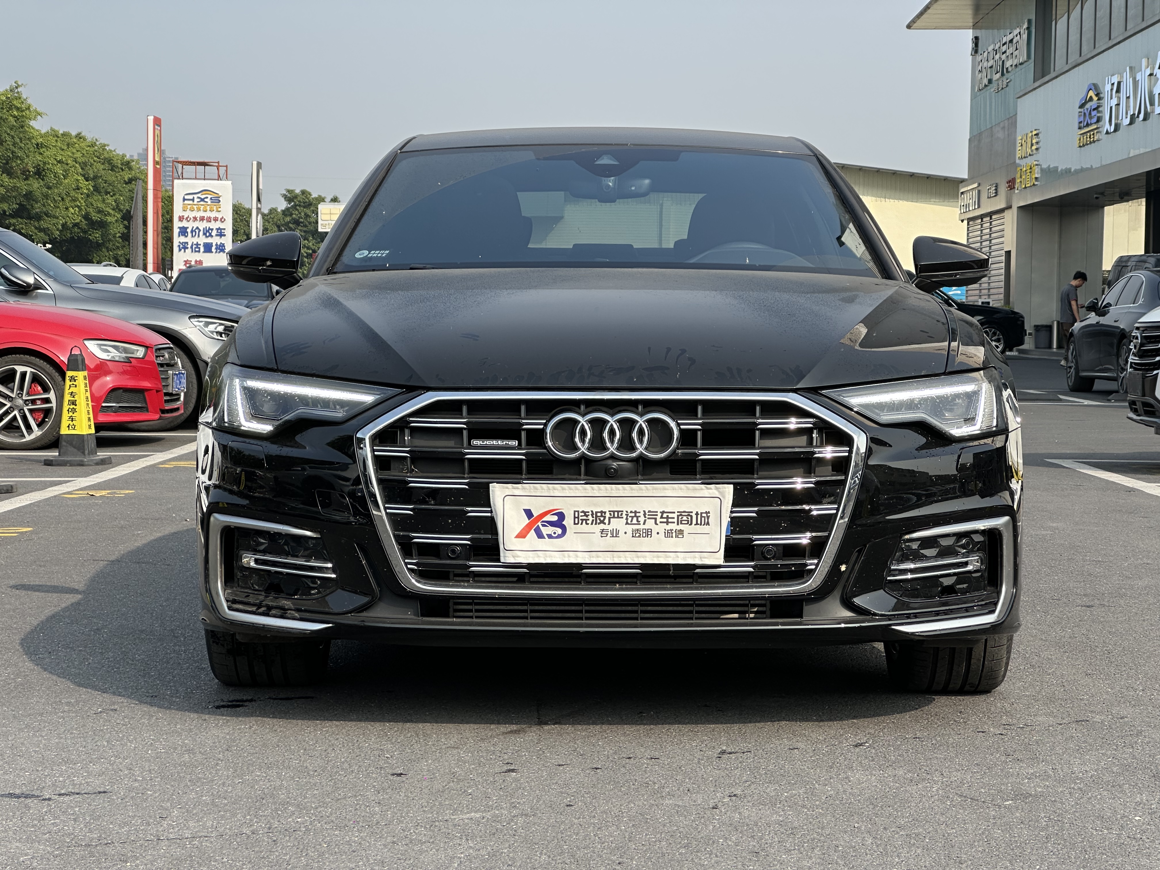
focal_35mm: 77
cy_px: 435
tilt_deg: -2.2
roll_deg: -1.1
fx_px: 2580
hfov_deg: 25.3
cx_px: 580
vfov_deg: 19.1
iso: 32
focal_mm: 9
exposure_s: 1/479
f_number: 2.8
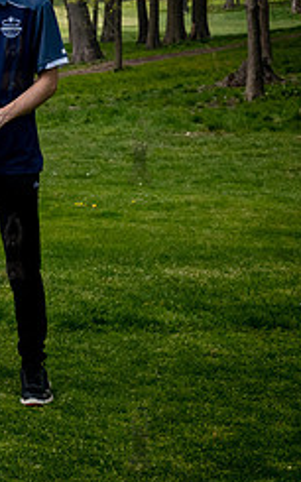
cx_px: -247
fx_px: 1366
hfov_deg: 11.6
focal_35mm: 104
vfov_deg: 19.7
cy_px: 78
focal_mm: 35
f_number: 7.1
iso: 800
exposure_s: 1/1600
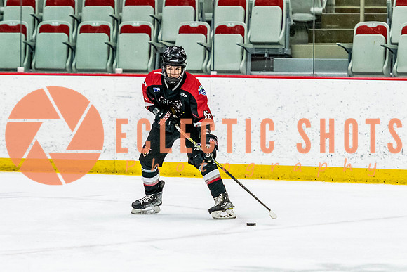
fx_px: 3383
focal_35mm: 299
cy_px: 182
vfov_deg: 4.6
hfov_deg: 6.9
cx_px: 180
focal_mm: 140
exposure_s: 1/640
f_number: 2.8
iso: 2200
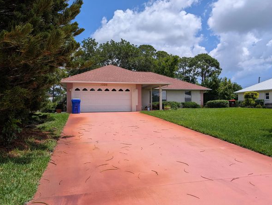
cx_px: 137
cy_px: 104
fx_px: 205
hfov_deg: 67.2
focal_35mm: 26
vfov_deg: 53.2
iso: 21
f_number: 1.68
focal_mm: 6.9
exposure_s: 1/1961
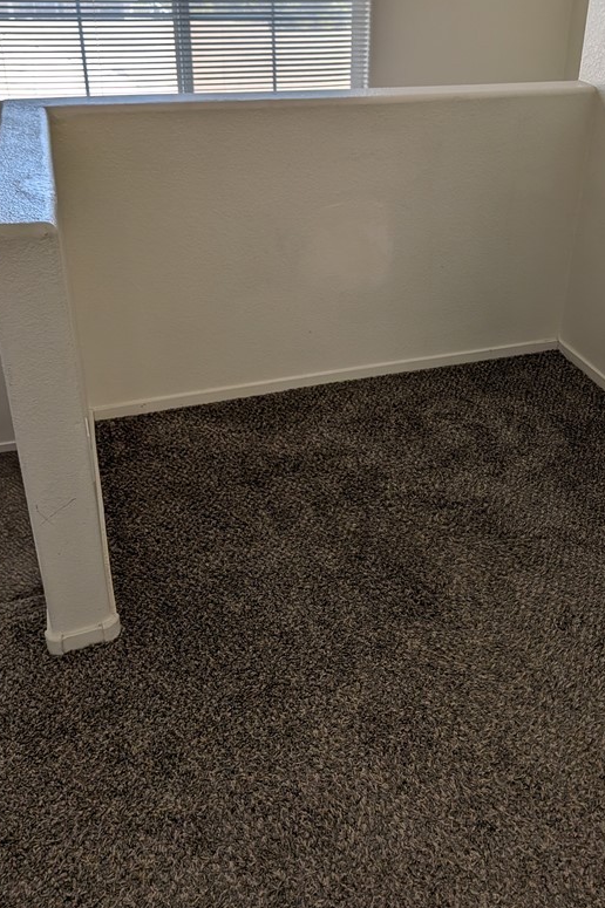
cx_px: 433
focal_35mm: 33
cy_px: 349
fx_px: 833
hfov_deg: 39.2
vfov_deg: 56.7
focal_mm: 4.53
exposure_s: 1/205
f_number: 1.7
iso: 18
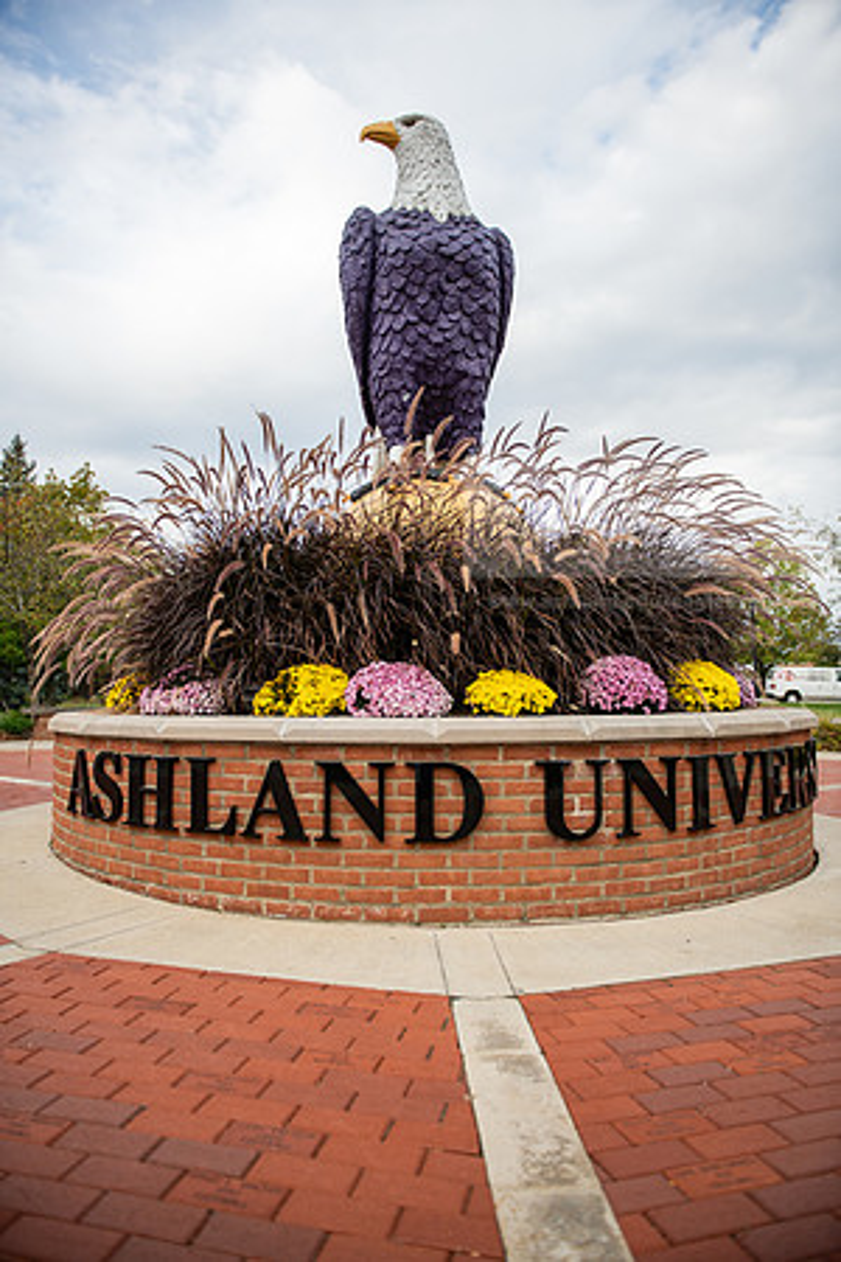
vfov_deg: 73.7
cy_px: 631
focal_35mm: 24
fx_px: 841
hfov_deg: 53.1
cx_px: 420
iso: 125
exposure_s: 1/400
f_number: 2.8
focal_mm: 24
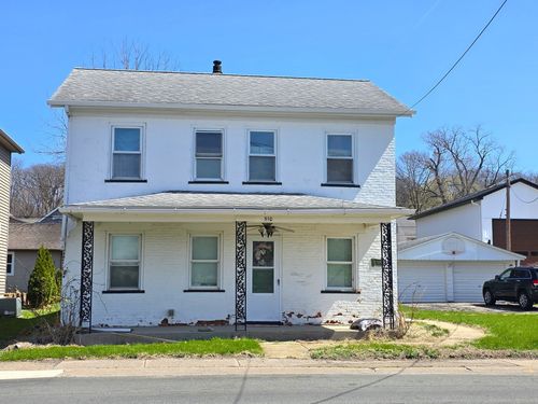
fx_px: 715
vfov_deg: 31.5
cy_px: 202
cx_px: 269
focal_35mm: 46
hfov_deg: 41.2
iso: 40
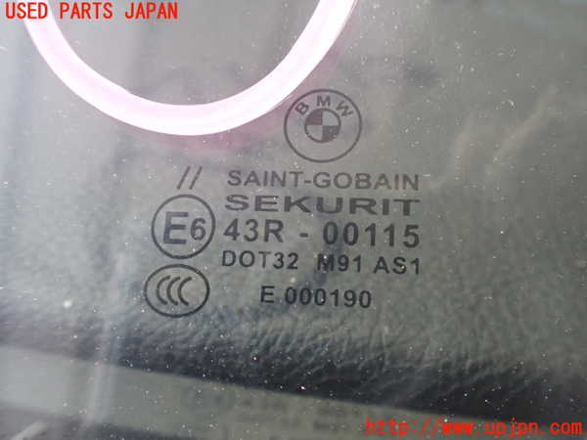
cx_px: 294
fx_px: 509
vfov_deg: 46.8
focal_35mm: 30
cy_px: 220
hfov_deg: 60.0
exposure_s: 1/80
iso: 800
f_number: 2.3
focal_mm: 5.4
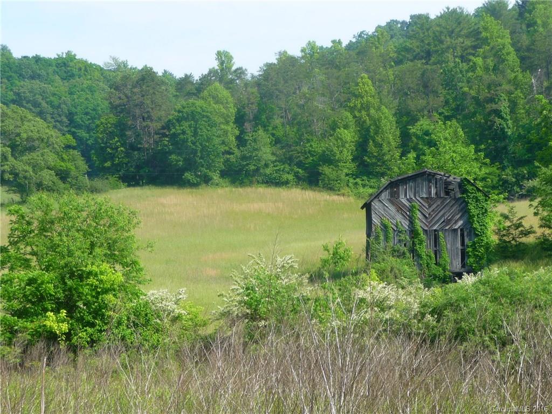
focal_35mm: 114
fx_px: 1818
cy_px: 207
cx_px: 276
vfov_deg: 13.0
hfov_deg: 17.3
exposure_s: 1/320
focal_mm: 14.2
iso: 100
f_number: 4.7
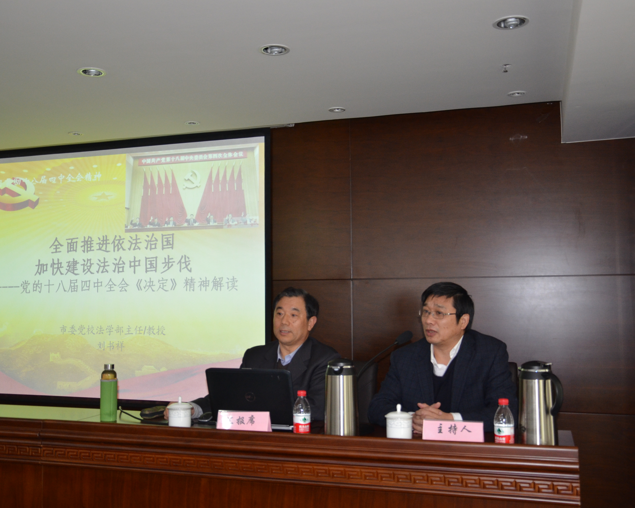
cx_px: 292
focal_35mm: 41
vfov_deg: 36.5
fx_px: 770
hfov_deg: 44.8
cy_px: 255
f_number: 3.8
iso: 800
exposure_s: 1/60
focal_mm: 24
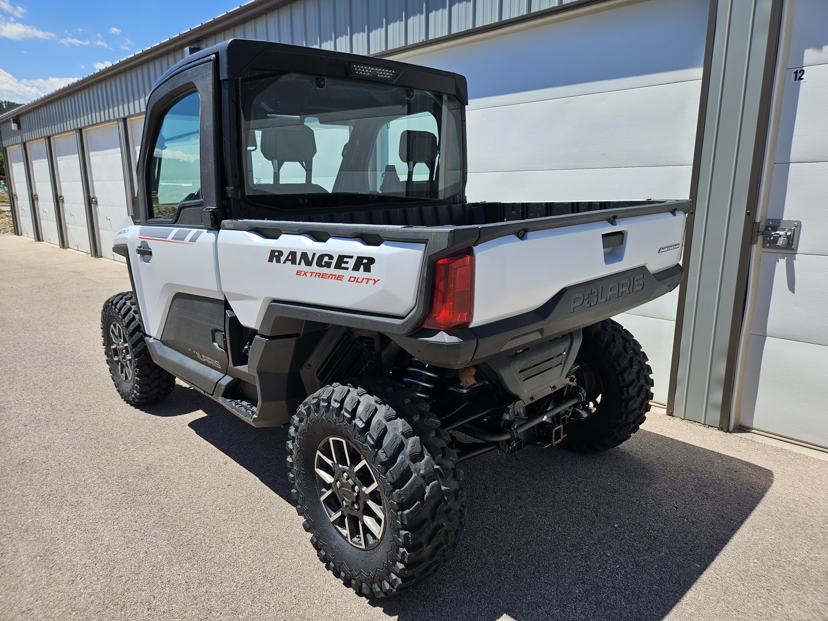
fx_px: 550
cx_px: 414
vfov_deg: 58.9
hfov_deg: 73.9
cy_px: 310
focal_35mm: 23
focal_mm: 5.4
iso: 25
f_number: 1.8
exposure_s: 1/1610
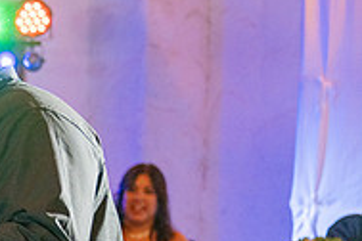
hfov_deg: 11.4
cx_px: -192
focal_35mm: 172
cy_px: 253
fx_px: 1729
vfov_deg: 7.9
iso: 1600
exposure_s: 1/160
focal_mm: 56
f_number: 2.8
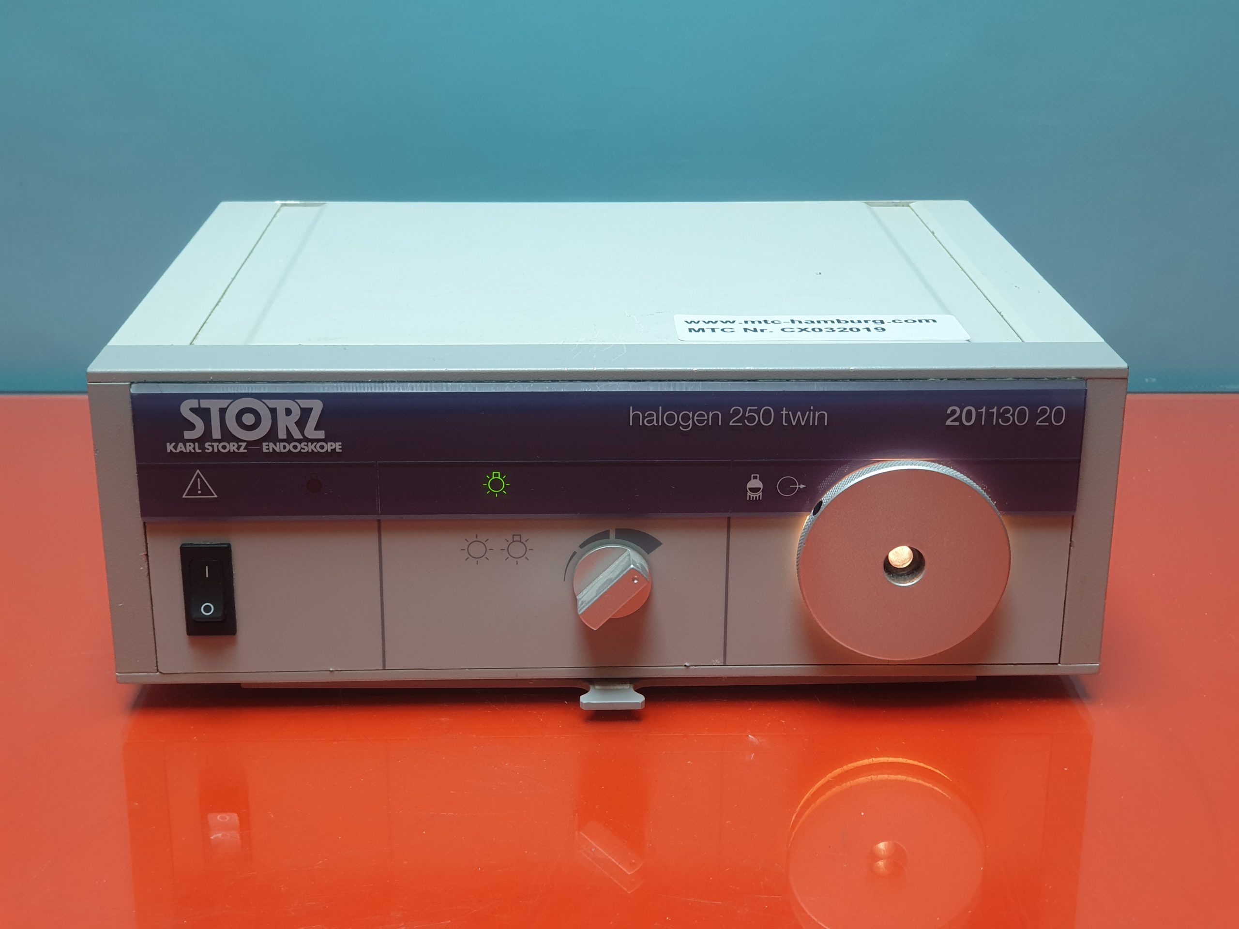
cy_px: 464
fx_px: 1861
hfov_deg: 36.8
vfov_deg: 28.0
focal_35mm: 52
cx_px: 620
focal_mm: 6
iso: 80
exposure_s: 1/33
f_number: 2.4
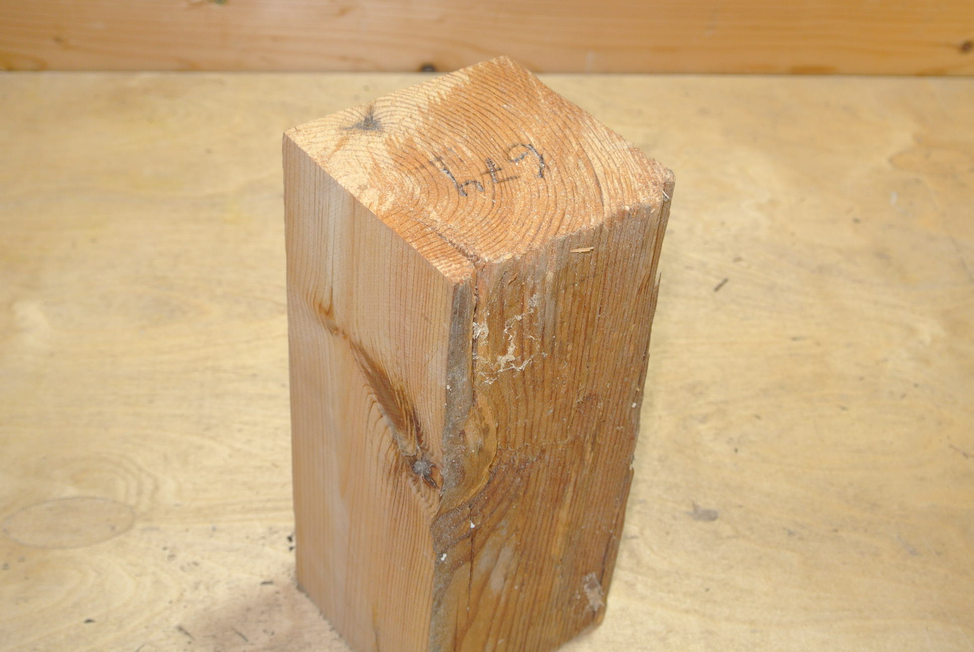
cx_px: 487
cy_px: 326
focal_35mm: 51
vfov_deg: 26.6
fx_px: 1381
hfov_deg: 38.8
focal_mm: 18.9
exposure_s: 1/60
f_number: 4.8
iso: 280
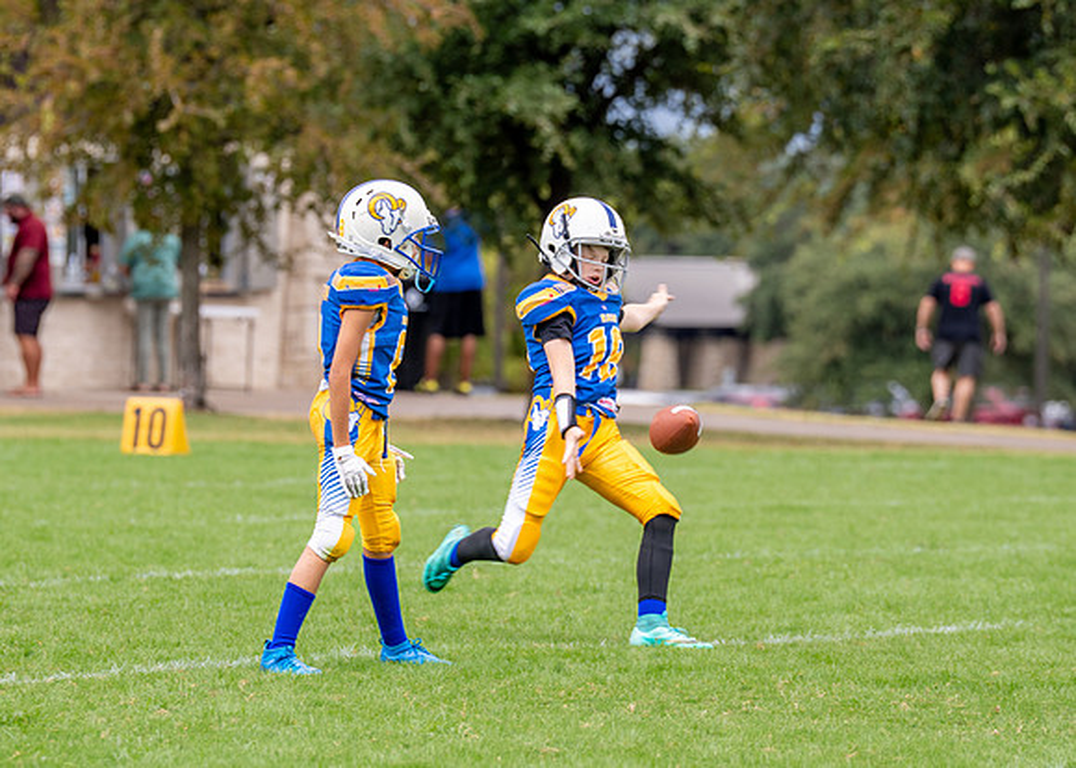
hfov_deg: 6.0
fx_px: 10312
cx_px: 561
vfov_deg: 4.3
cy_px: 376
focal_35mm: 338
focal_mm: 200
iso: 100
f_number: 4.5
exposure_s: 1/250
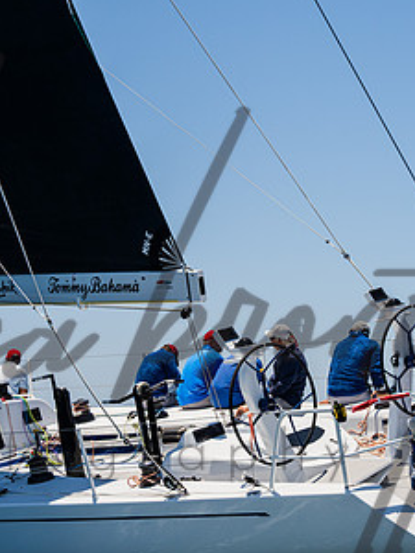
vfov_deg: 18.2
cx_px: 267
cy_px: 316
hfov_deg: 13.7
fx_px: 1726
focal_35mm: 108
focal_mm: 58
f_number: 8
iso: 500
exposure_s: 1/2000
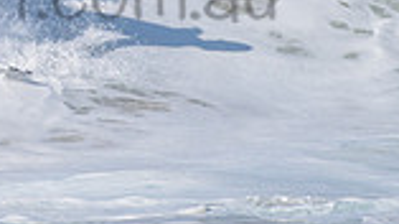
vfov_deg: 0.6
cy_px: -39
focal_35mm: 1933
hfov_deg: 1.1
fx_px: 20434
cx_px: 8
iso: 180
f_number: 5.6
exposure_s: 1/2500
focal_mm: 500
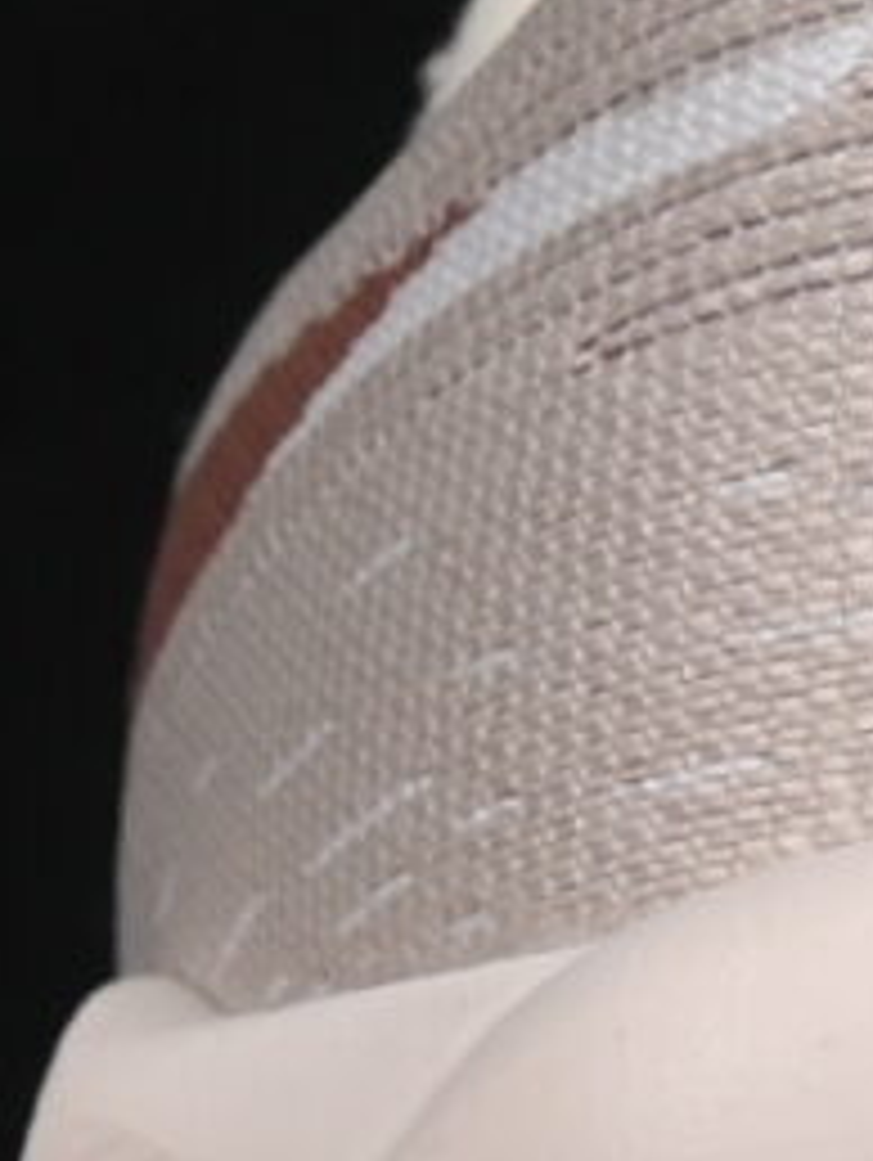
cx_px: 2484
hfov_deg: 2.1
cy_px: 38
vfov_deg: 2.8
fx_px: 24003
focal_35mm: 715
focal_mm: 50
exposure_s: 1/80
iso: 160
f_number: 8
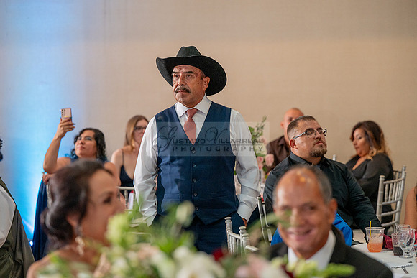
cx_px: 208
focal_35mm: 98
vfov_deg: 14.0
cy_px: 139
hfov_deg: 20.8
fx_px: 1135
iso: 1600
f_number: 3.2
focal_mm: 98
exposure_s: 1/200
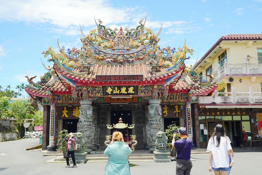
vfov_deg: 36.9
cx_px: 131
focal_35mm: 36
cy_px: 88
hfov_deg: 53.1
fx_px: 262
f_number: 6.3
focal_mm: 36
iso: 100
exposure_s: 1/100
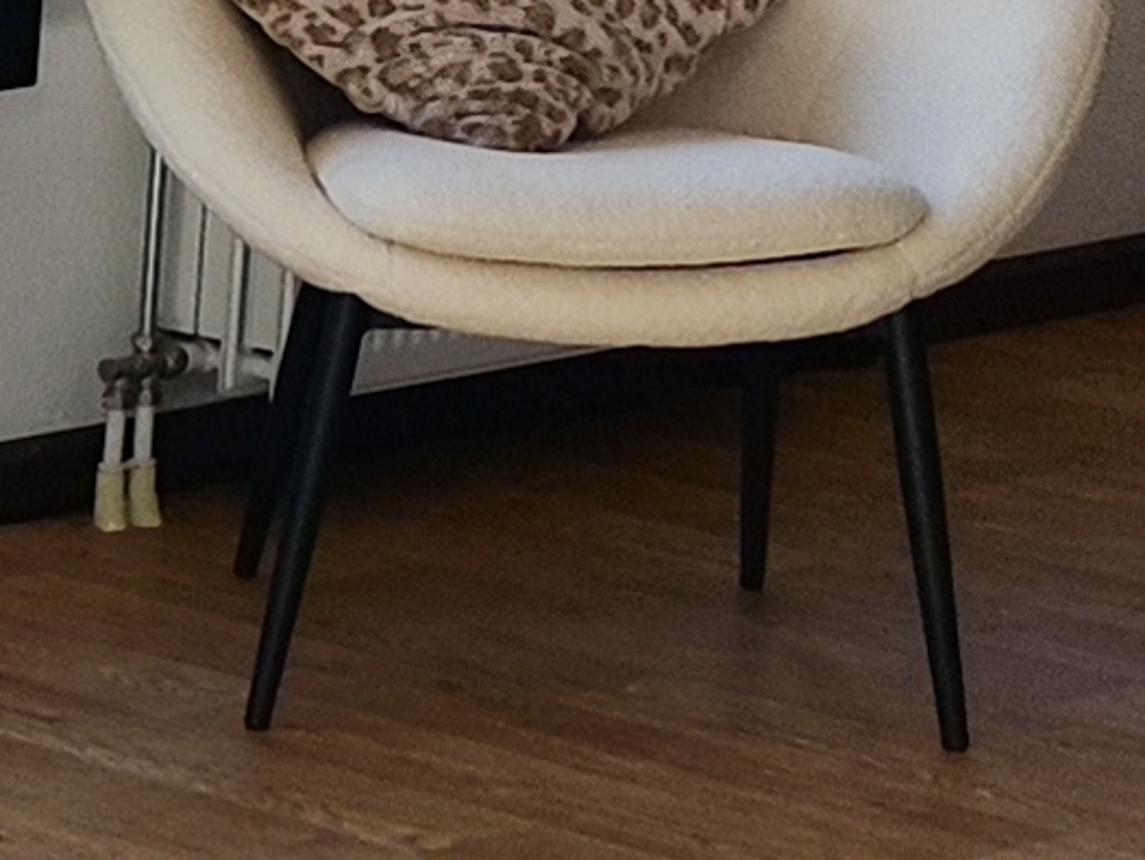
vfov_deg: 8.3
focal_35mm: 179
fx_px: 5924
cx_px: -1785
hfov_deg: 9.5
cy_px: 581
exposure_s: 1/100
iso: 50
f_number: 1.69
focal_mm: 7.01
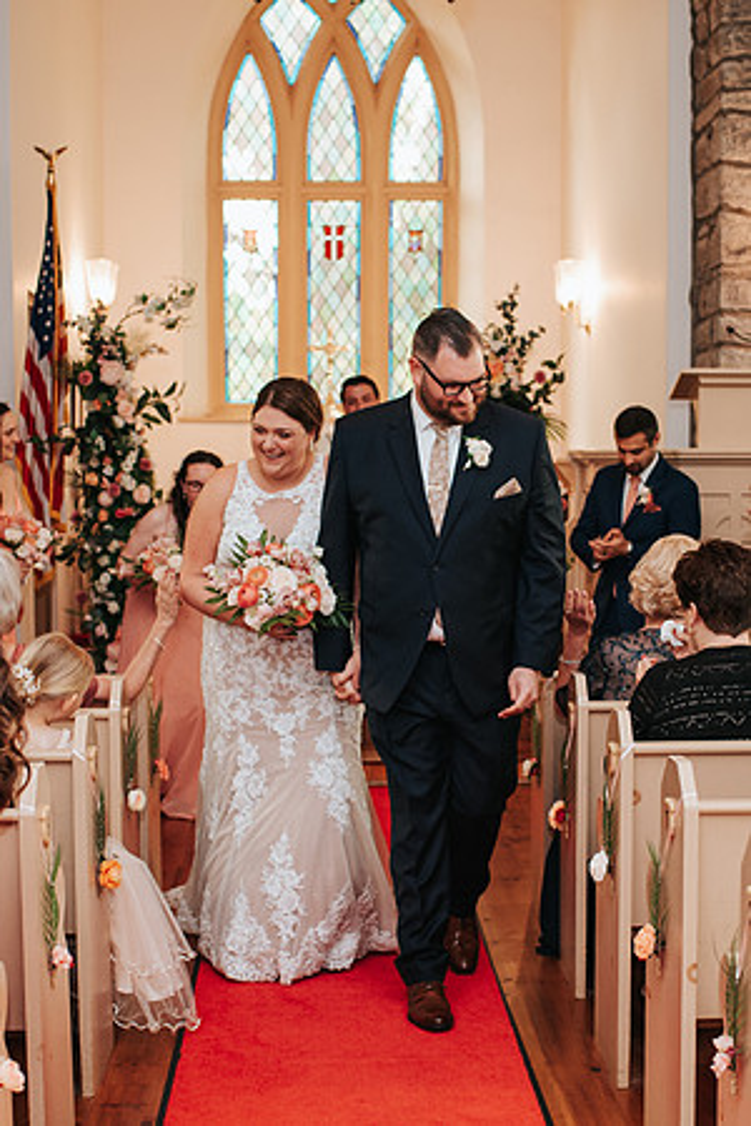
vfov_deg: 33.7
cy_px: 627
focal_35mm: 59
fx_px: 1857
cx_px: 427
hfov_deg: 22.8
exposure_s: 1/200
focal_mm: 35
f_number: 2.8
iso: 1000
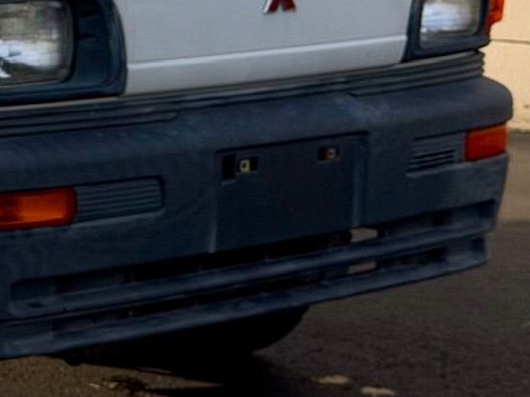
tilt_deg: -5.3
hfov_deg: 12.7
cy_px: -49
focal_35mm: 151
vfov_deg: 9.7
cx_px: -159
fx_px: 2311
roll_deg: -1.3
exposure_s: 1/4587
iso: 64
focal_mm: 6.76
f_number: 1.78
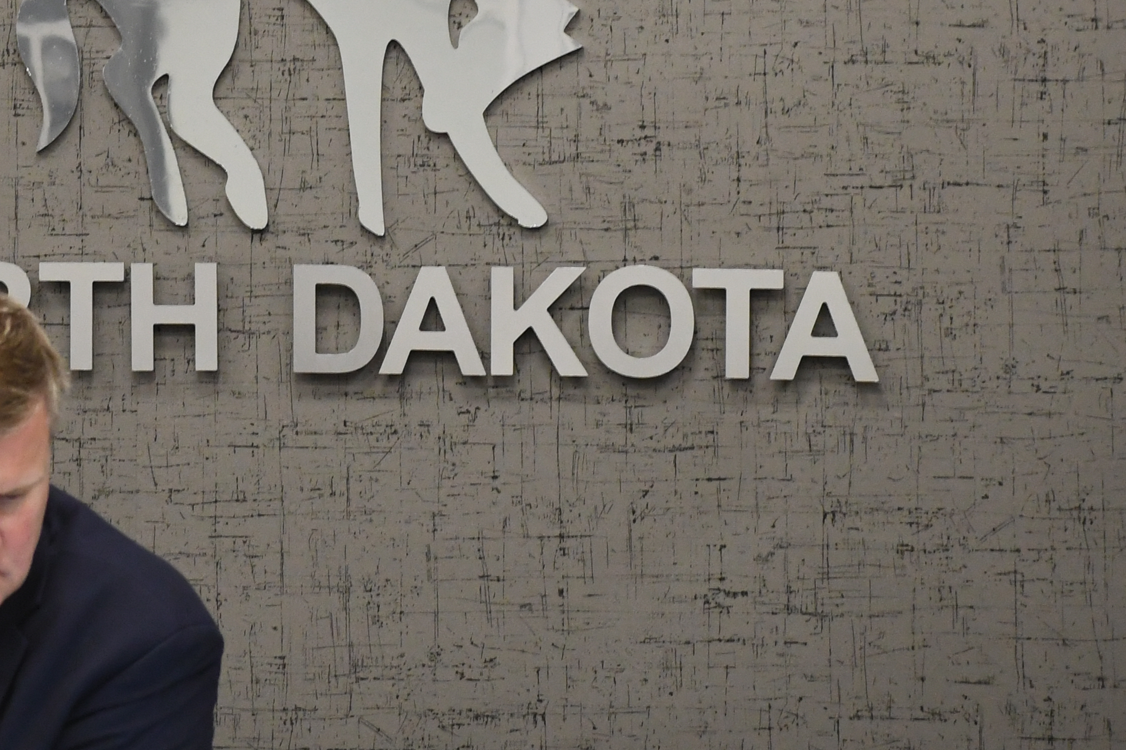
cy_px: -54
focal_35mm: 445
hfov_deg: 4.6
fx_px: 13917
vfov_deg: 3.1
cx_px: -128
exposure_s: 1/100
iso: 2000
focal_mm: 120
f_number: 5
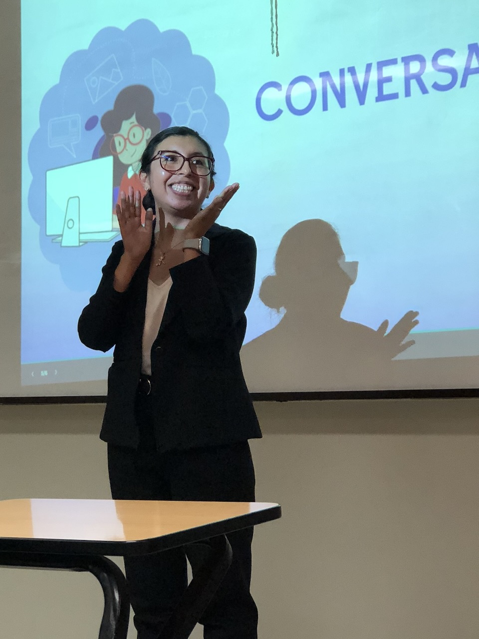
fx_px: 1052
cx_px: 240
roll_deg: +0.7
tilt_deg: +4.3
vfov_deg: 33.8
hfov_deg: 25.7
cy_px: 320
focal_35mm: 57
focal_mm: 6.6
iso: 400
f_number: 2.8
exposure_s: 1/120
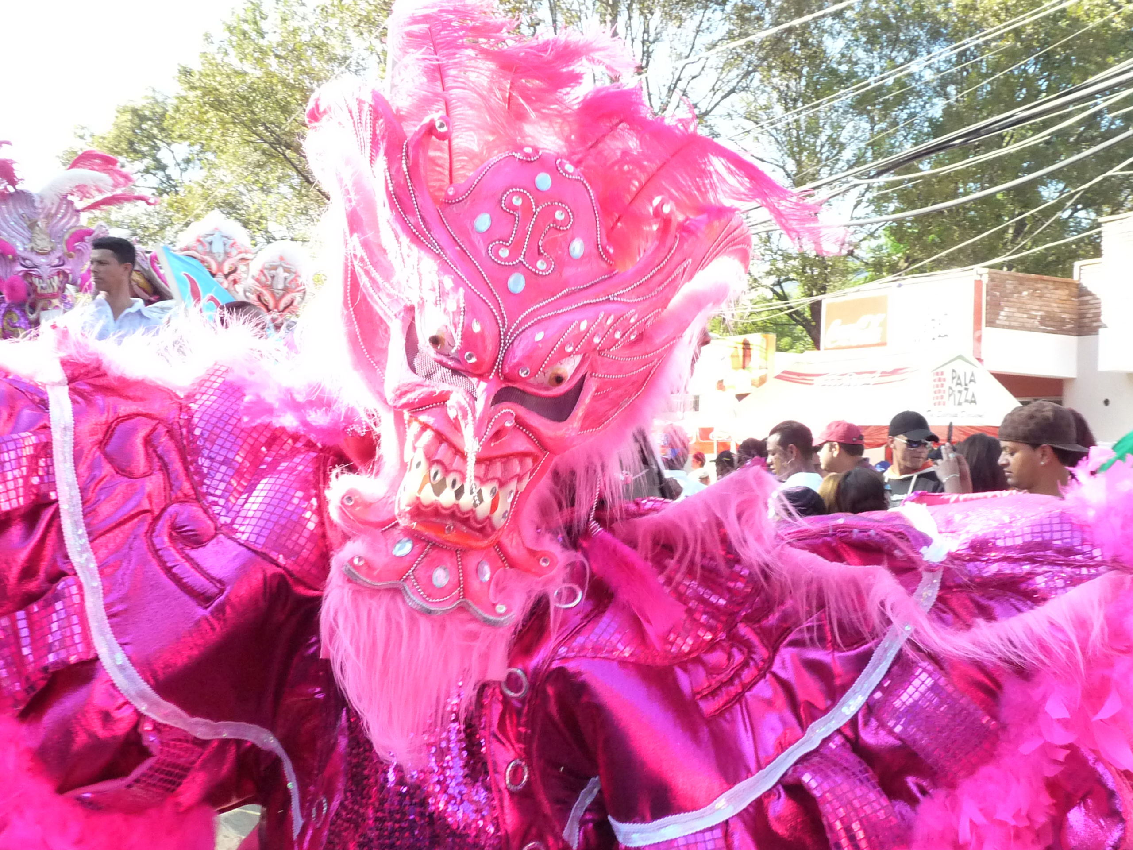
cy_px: 425
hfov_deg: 46.8
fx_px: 1309
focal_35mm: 40
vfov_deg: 36.0
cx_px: 566
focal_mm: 4.8
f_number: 3.6
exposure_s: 1/250
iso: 400
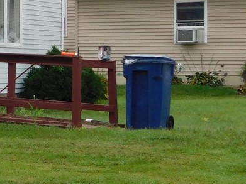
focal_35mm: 184
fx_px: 1307
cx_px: -182
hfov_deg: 10.2
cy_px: 84
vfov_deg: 8.1
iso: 125
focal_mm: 8
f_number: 3.7
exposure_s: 1/160
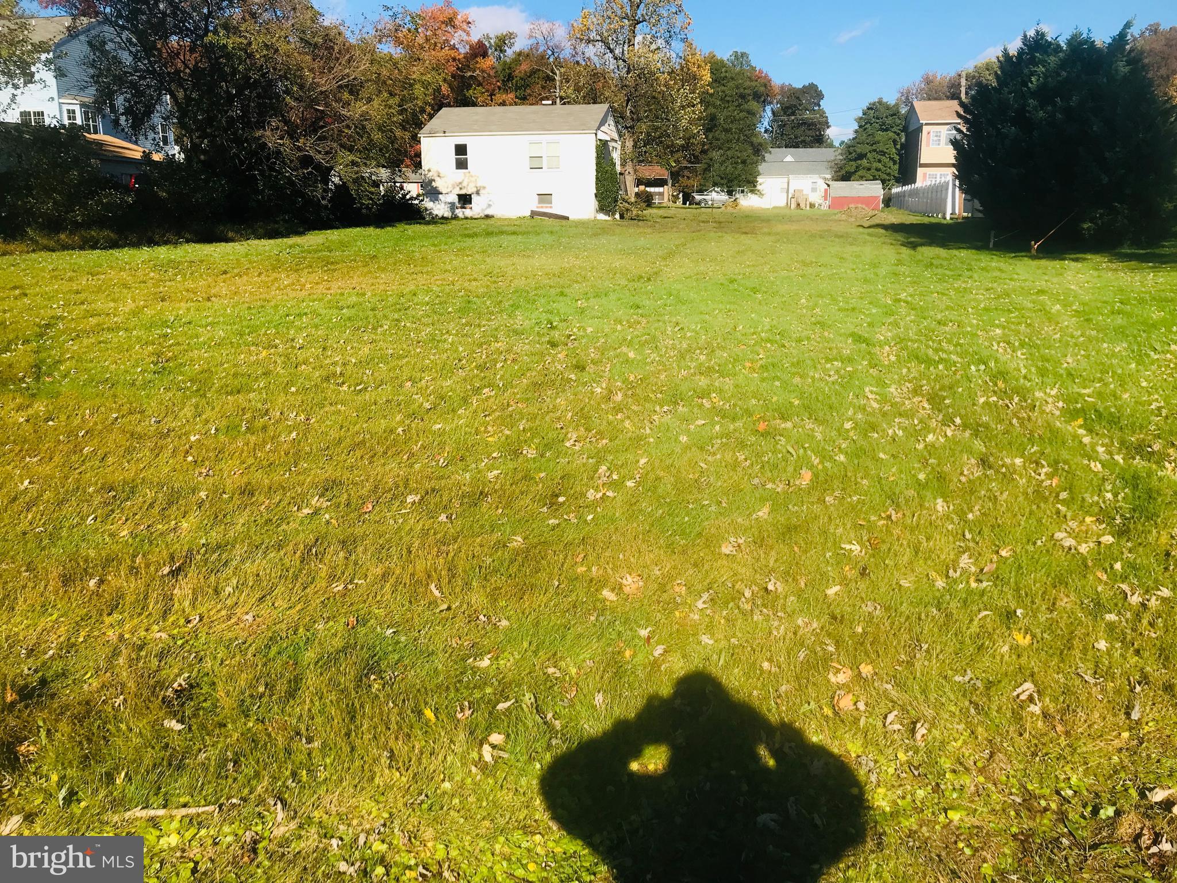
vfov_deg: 49.7
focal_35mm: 28
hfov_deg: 63.4
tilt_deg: -12.2
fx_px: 952
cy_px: 442
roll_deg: -0.7
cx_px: 588
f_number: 1.8
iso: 20
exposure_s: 1/1916
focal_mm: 3.99
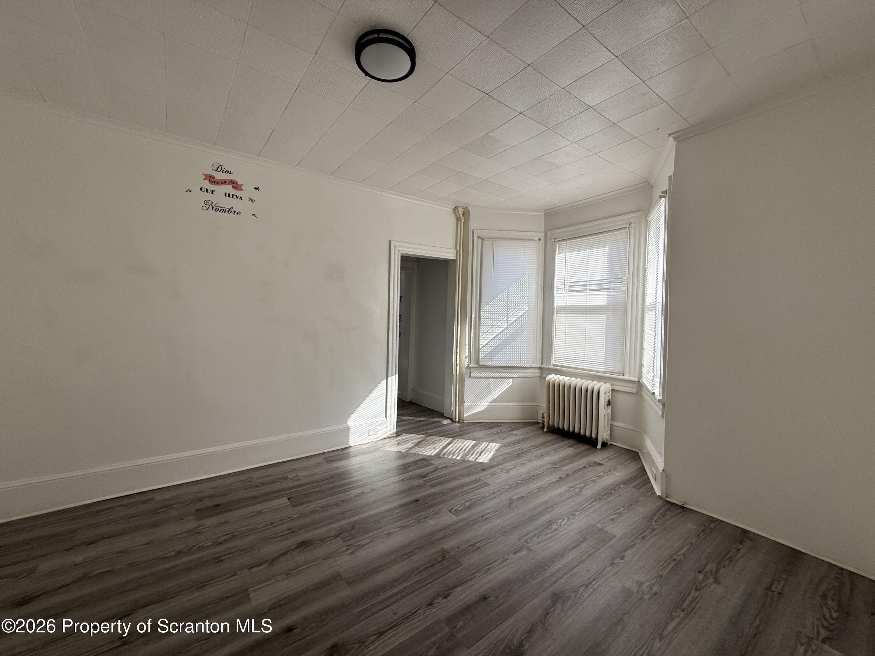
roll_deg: -2.3
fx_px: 354
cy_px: 328
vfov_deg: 85.7
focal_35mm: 14
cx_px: 438
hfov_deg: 102.1
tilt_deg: +0.7
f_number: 2.2
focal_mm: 2.22
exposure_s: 1/335
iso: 50
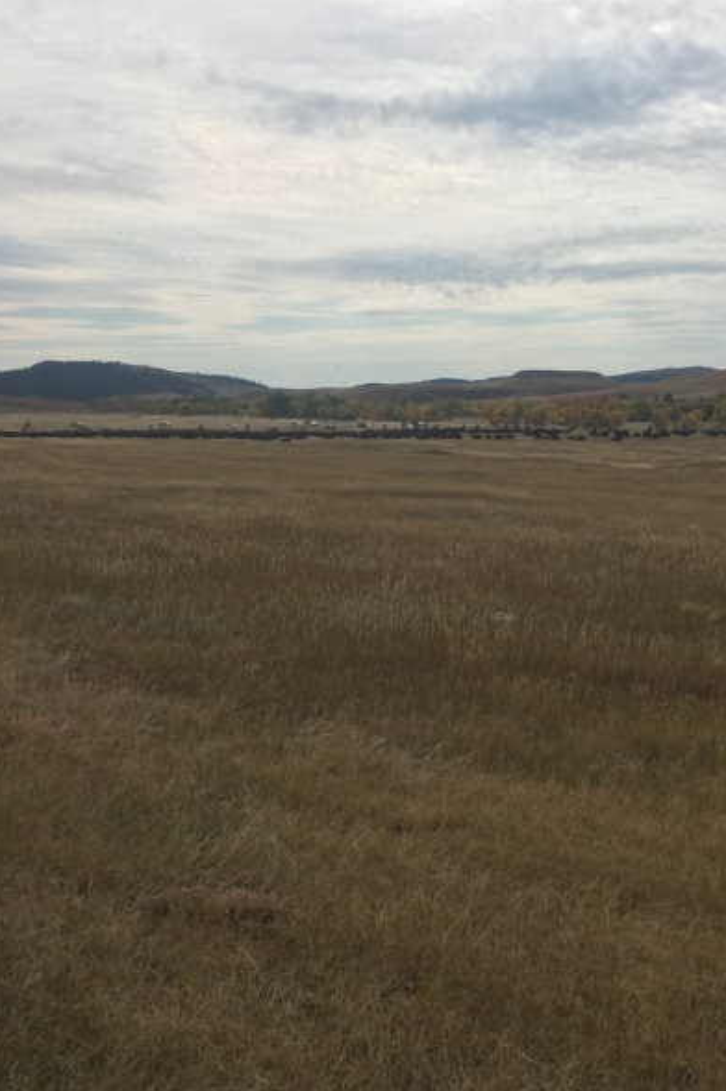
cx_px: 522
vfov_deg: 47.4
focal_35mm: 41
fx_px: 1242
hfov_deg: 32.1
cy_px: 550
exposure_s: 1/2959
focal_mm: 4.15
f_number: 2.2
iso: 25
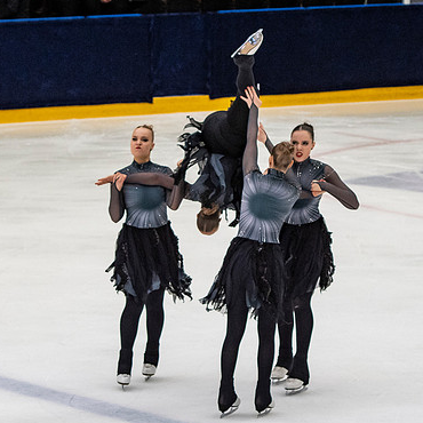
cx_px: 214
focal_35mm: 326
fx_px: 4507
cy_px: 166
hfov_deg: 5.4
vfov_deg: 5.4
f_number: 4
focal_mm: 98
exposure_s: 1/500
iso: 800
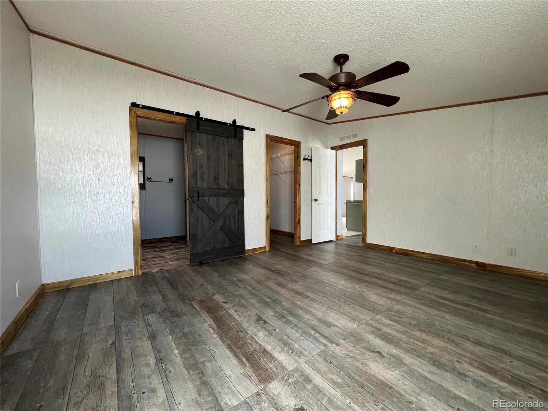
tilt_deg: -1.6
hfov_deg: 106.2
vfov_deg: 89.9
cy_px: 206
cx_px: 274
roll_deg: +1.7
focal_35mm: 13
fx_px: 206
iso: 160
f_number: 1.8
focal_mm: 1.57
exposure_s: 1/120
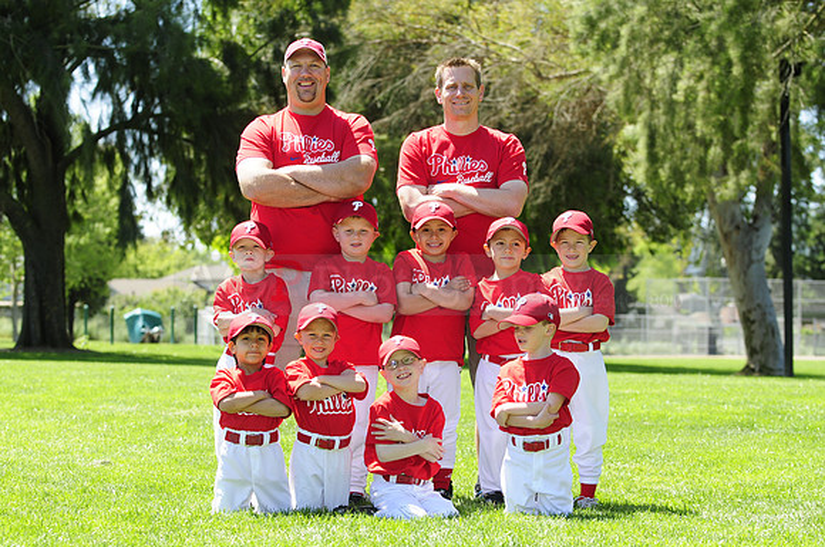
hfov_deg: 19.5
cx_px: 412
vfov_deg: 13.0
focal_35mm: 105
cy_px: 274
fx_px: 2403
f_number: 4.5
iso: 200
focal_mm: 70
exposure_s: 1/500
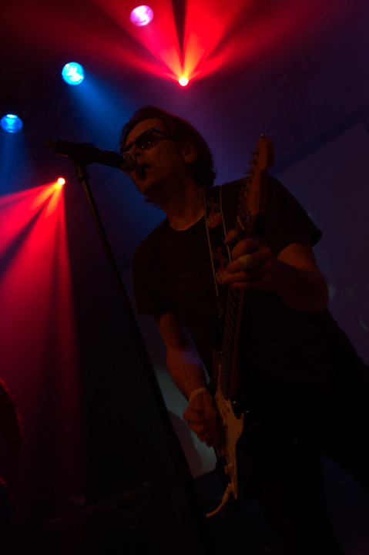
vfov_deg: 45.0
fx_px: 670
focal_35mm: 44
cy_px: 278
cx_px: 184
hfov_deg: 30.8
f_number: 2.8
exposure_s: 1/40
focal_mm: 29
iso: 800
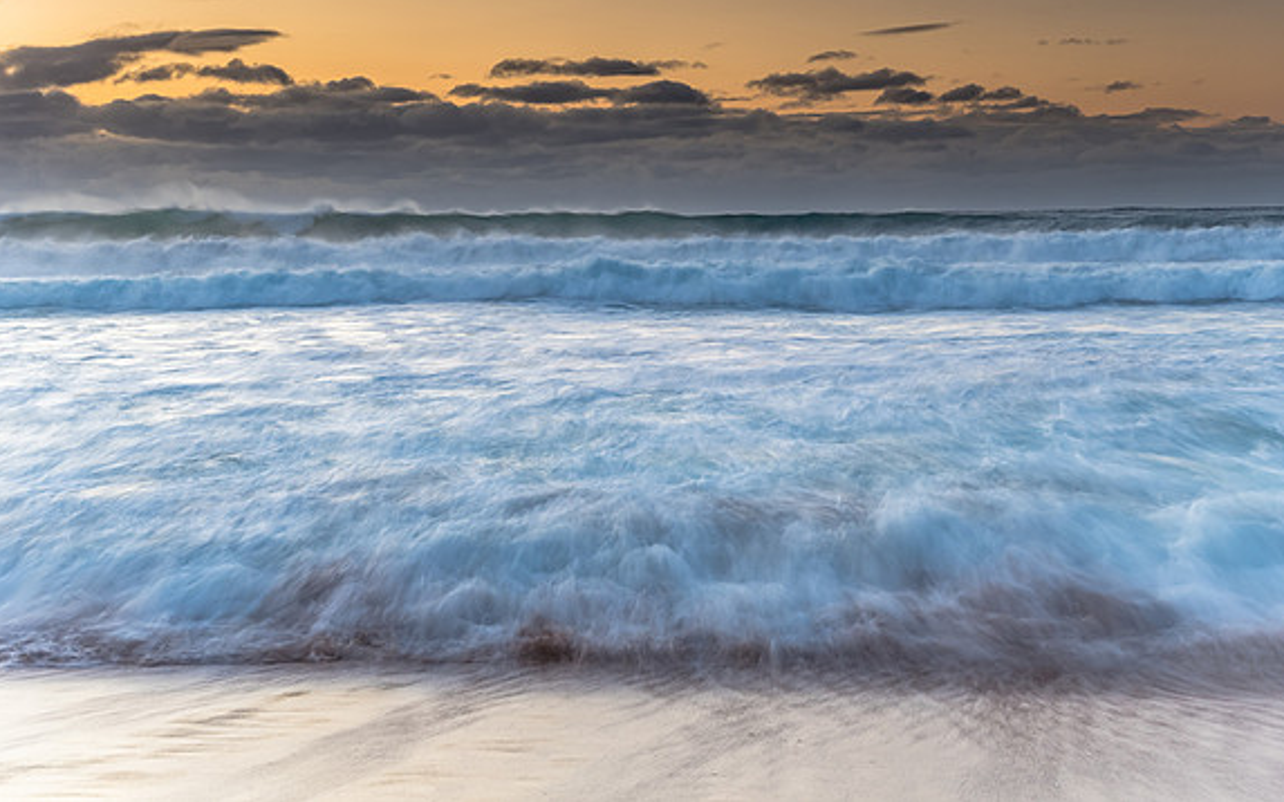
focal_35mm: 60
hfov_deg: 34.0
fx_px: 2099
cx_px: 641
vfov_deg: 21.6
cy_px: 371
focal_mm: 38
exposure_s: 1/1.67
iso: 100
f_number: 8
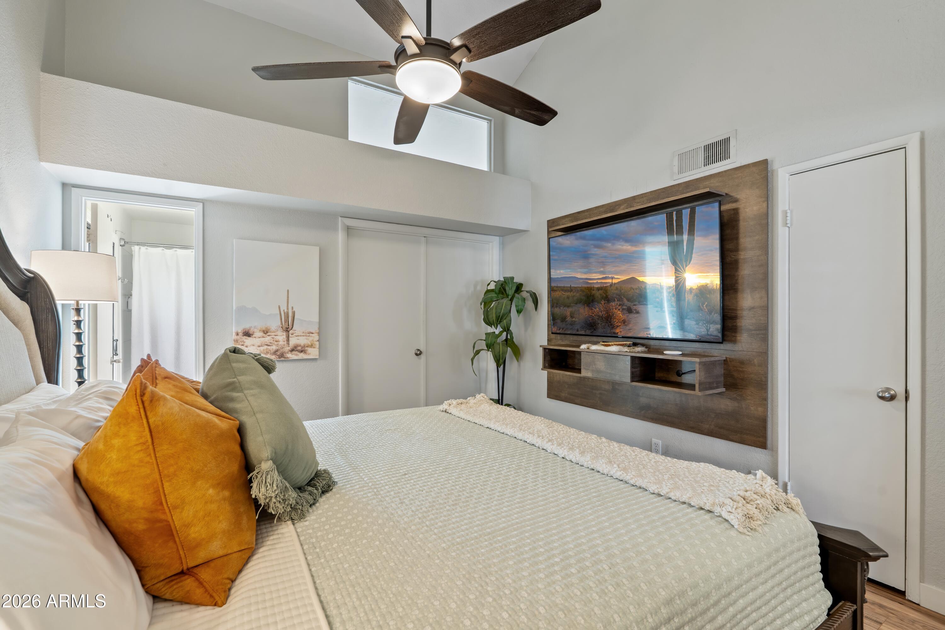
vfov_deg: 73.7
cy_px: 315
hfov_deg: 96.7
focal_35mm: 16
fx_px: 420
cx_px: 472
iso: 640
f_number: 8
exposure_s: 1/2
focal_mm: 16
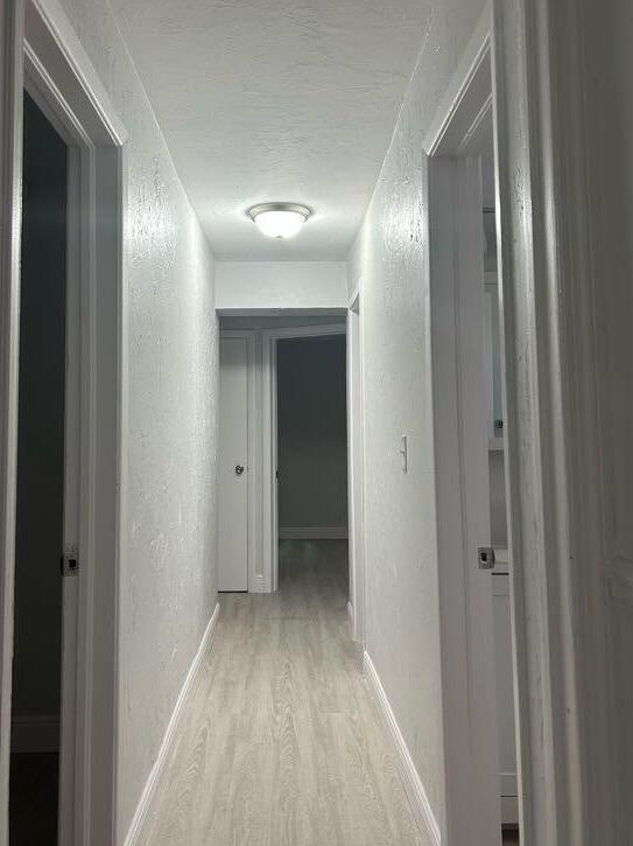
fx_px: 732
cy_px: 375
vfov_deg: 59.8
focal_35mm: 30
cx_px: 282
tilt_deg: +4.2
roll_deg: +0.2
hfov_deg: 46.7
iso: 100
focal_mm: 5.7
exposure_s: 1/120
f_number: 1.5
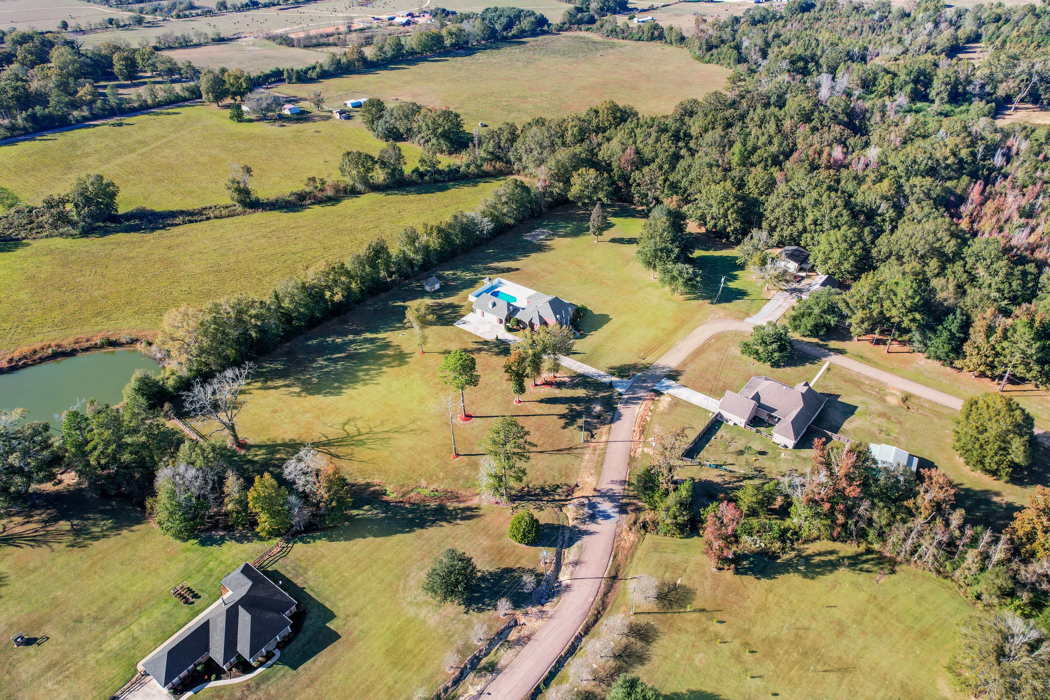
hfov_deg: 78.6
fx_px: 642
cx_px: 525
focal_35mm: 22
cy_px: 350
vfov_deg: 57.2
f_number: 2.8
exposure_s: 1/500
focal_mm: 8.38
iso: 100
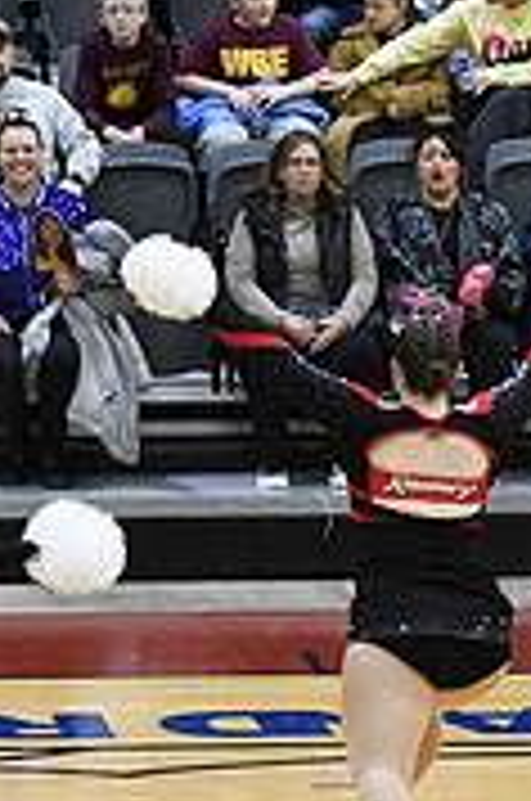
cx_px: -724
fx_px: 7618
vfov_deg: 6.0
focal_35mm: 343
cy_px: 745
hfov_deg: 3.9
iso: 3200
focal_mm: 70
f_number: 2.8
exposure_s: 1/400
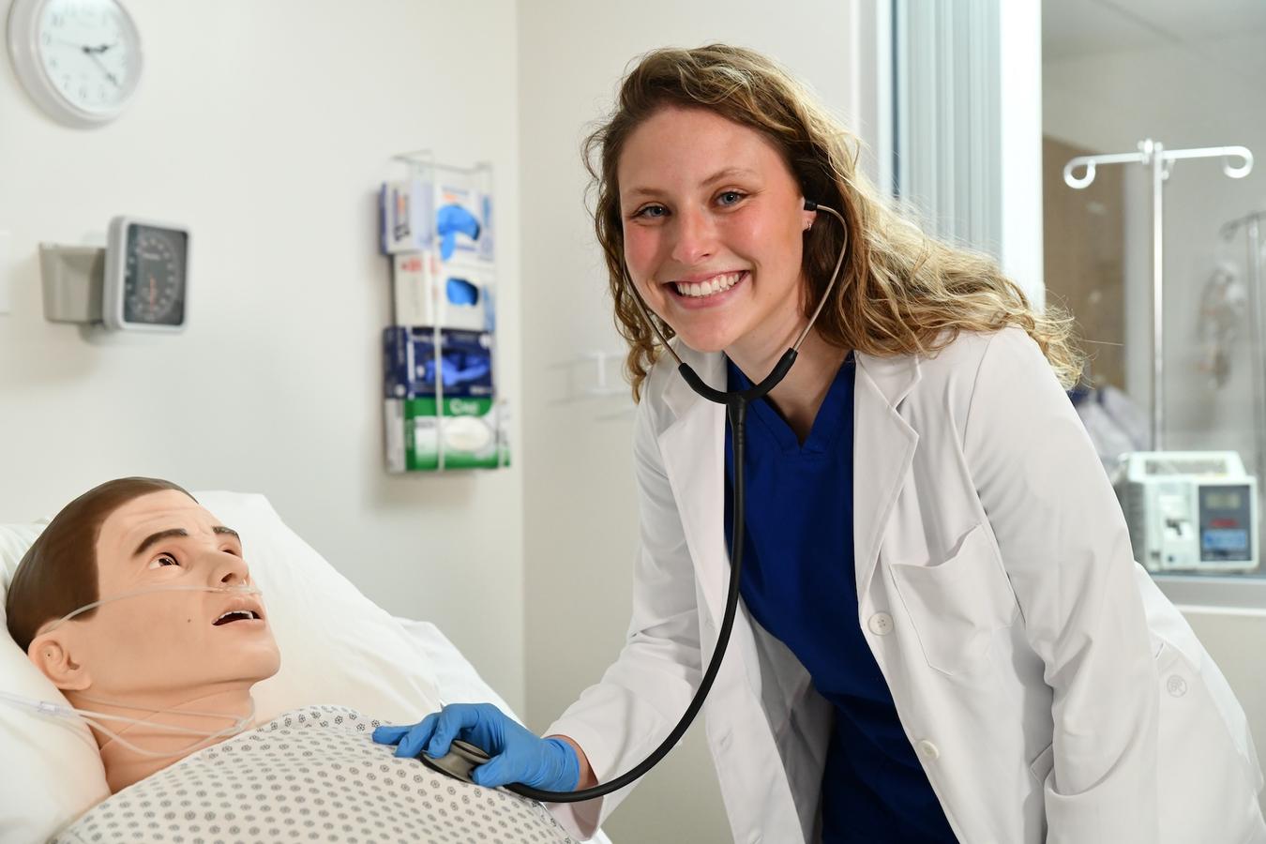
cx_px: 633
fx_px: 1934
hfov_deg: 36.2
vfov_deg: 24.6
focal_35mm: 55
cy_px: 422
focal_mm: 55
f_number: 4
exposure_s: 1/200
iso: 3200
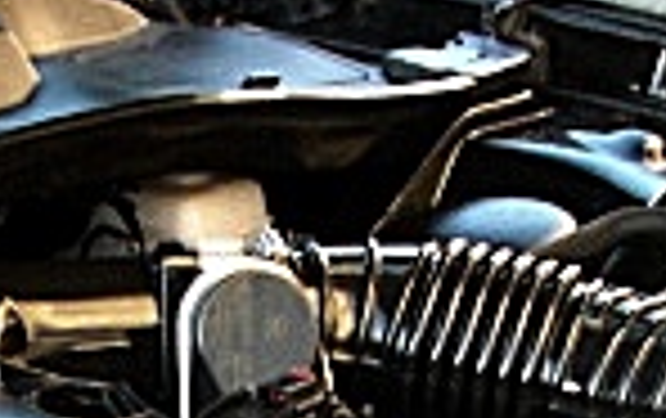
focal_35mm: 165
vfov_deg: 7.5
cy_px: 1002
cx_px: 45
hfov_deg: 12.6
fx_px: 2999
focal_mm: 6.3
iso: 400
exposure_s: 1/100
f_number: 2.8
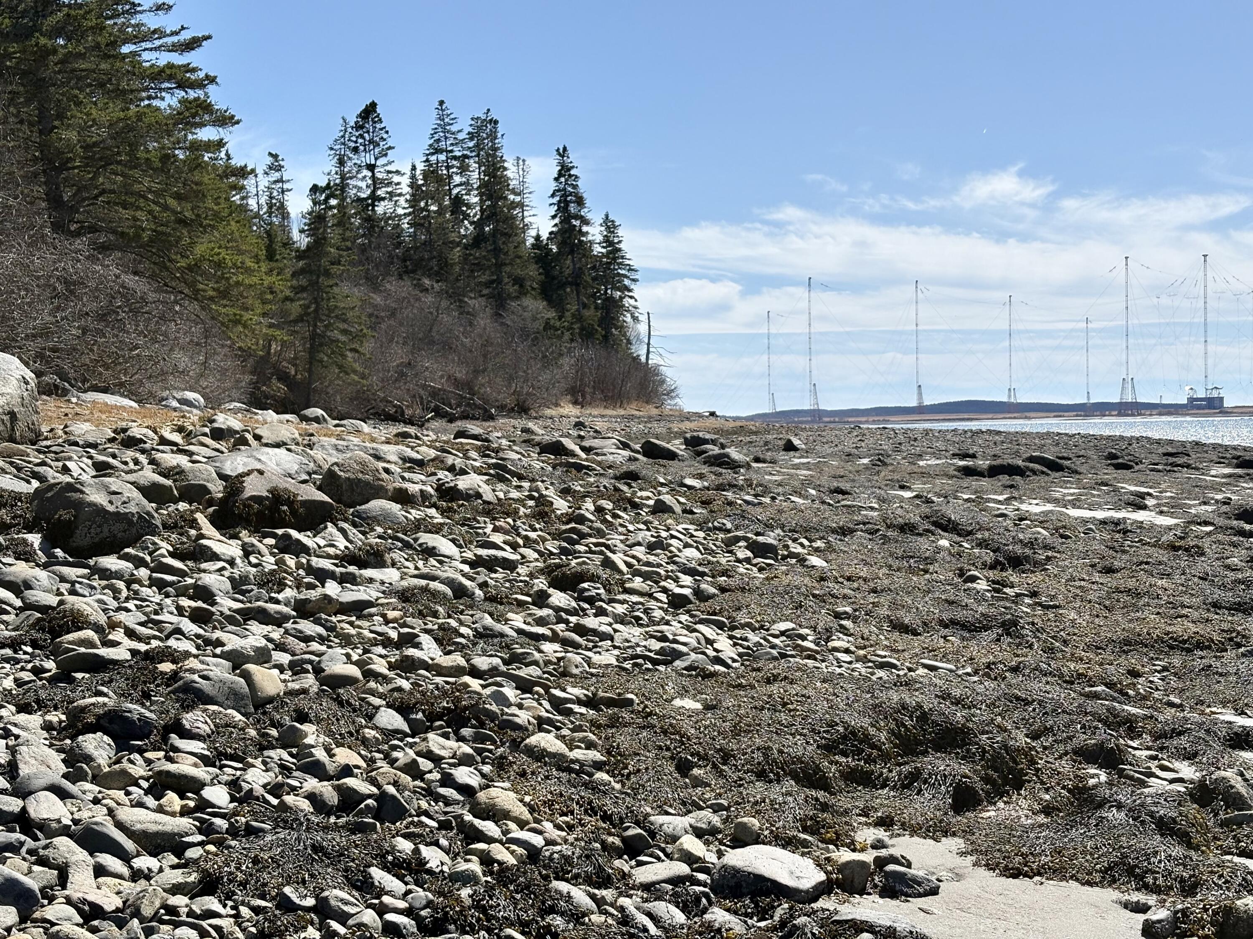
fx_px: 1882
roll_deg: +1.8
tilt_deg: -1.4
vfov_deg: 28.0
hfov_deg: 36.8
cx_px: 626
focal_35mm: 52
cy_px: 470
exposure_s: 1/4329
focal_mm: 5.96
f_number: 1.6
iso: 32
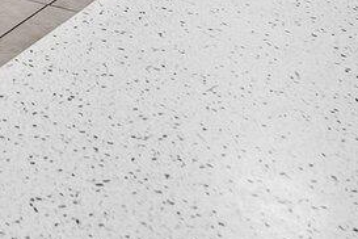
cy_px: -548
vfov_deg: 8.2
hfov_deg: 14.0
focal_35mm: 135
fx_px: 1342
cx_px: -220
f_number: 8
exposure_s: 1/13
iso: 400
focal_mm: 18
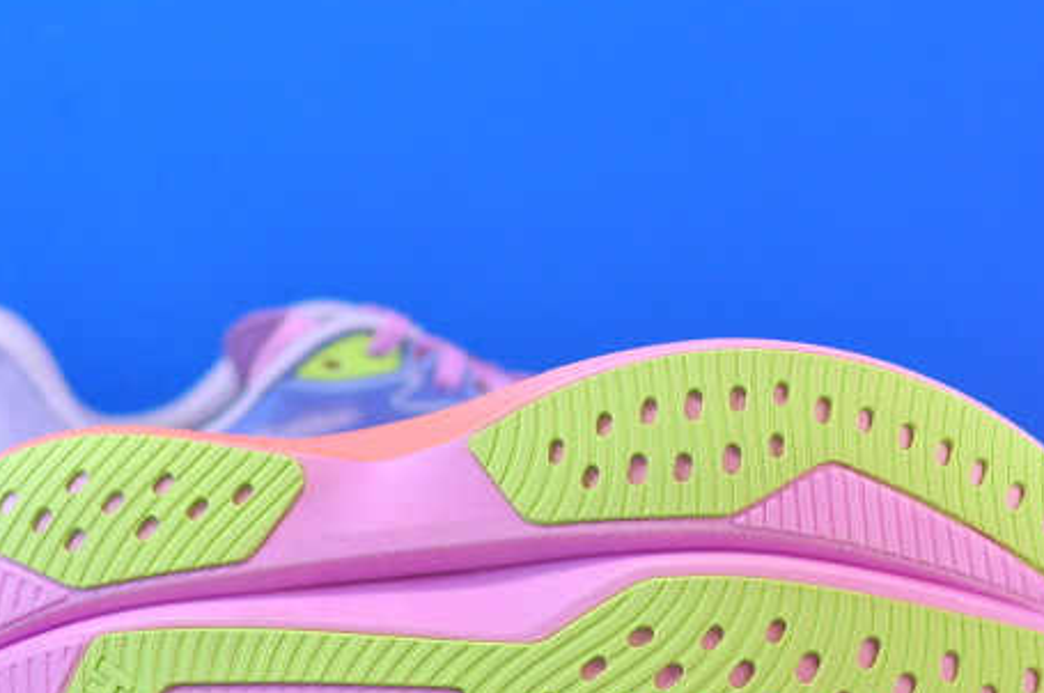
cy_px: 377
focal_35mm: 132
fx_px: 3823
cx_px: 505
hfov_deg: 15.6
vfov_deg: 10.4
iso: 250
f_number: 2.2
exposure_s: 1/320
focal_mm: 50
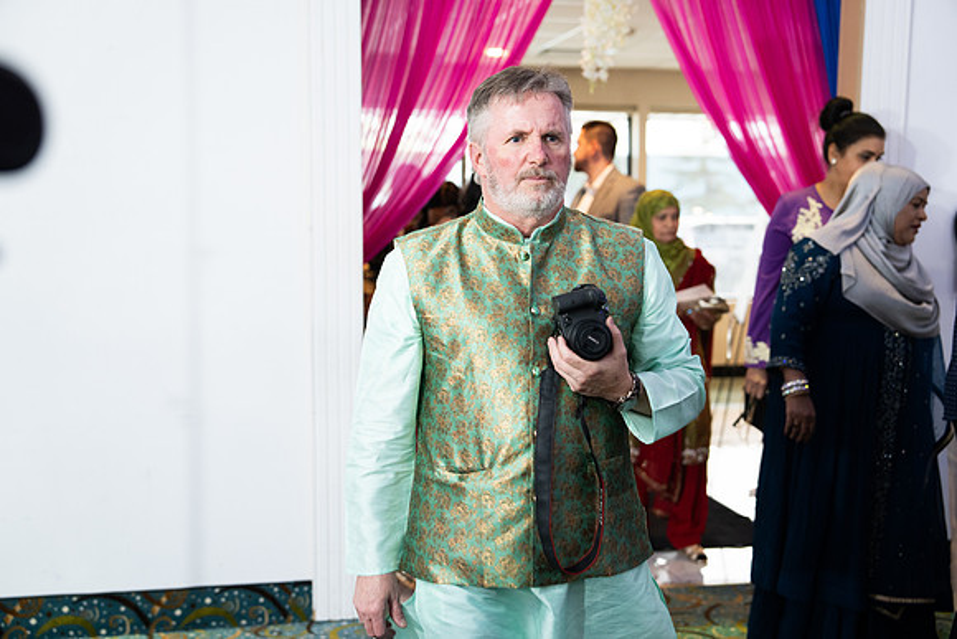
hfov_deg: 42.7
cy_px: 320
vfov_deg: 29.3
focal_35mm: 46
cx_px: 478
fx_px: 1223
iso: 1600
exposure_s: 1/125
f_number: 2.8
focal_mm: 46
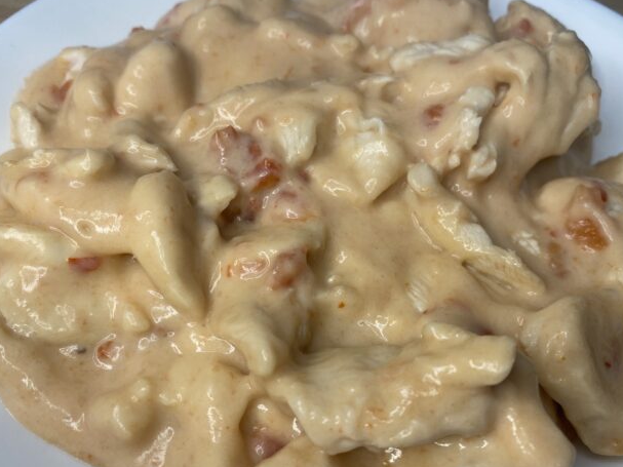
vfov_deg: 46.7
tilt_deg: -54.0
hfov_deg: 60.0
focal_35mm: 30
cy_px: 264
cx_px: 320
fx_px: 540
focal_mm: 4.25
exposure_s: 1/100
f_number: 1.8
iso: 80
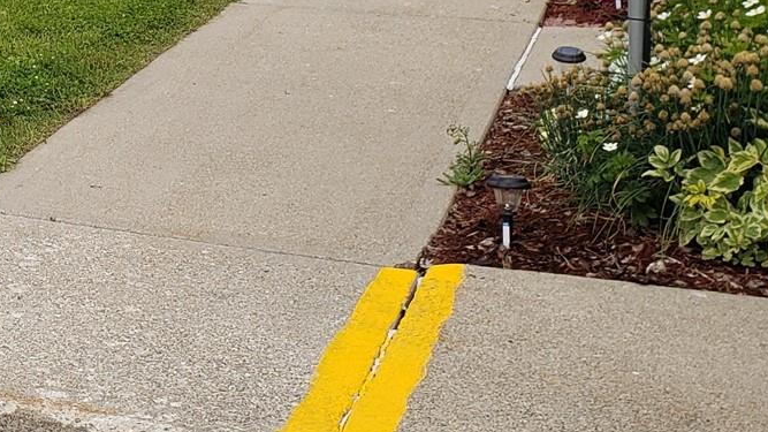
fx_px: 1771
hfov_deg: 21.7
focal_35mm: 87
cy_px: -188
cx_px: -271
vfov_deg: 13.2
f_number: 2.4
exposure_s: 1/895
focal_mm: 4.3
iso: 50
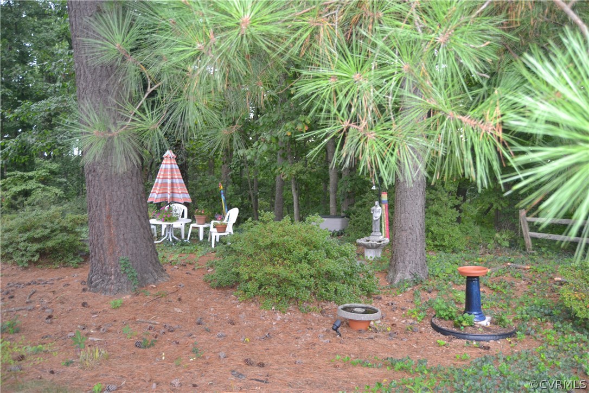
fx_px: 442
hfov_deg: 67.4
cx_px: 294
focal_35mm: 27
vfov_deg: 47.9
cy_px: 196
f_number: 3.5
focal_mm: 18
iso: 1250
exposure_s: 1/60
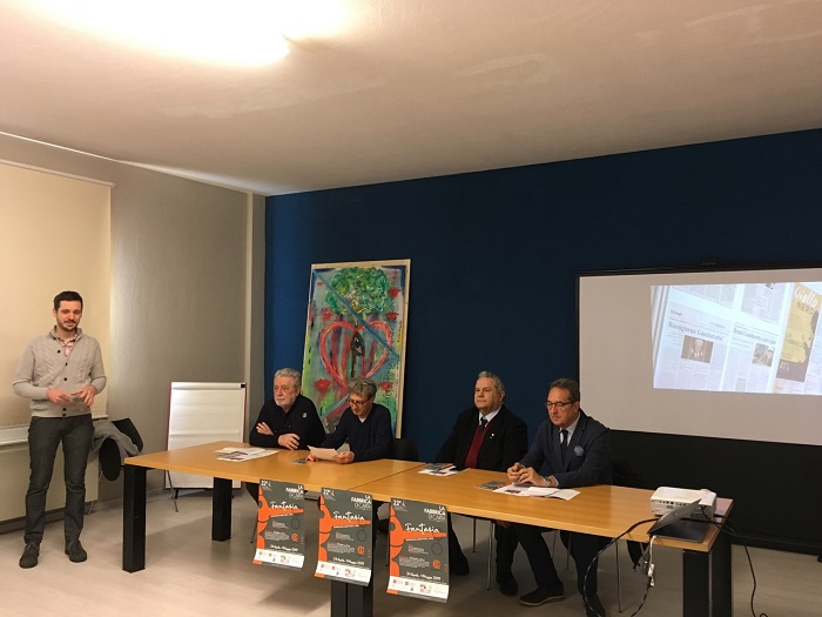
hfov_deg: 61.7
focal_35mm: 29
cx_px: 411
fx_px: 689
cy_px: 308
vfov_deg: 48.2
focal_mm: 4.15
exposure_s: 1/33
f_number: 2.2
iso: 160
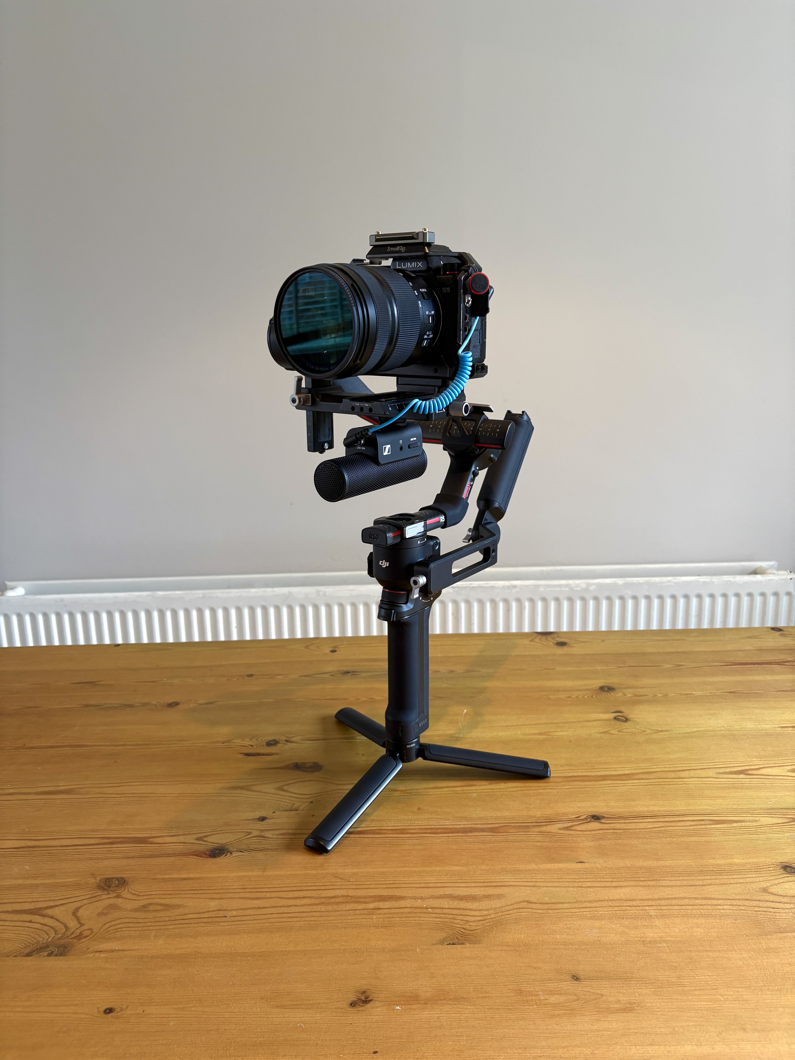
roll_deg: +0.9
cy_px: 530
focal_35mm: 26
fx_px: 796
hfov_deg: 53.1
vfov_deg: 67.3
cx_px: 398
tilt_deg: -13.1
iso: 80
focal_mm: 5.96
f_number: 1.6
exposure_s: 1/50
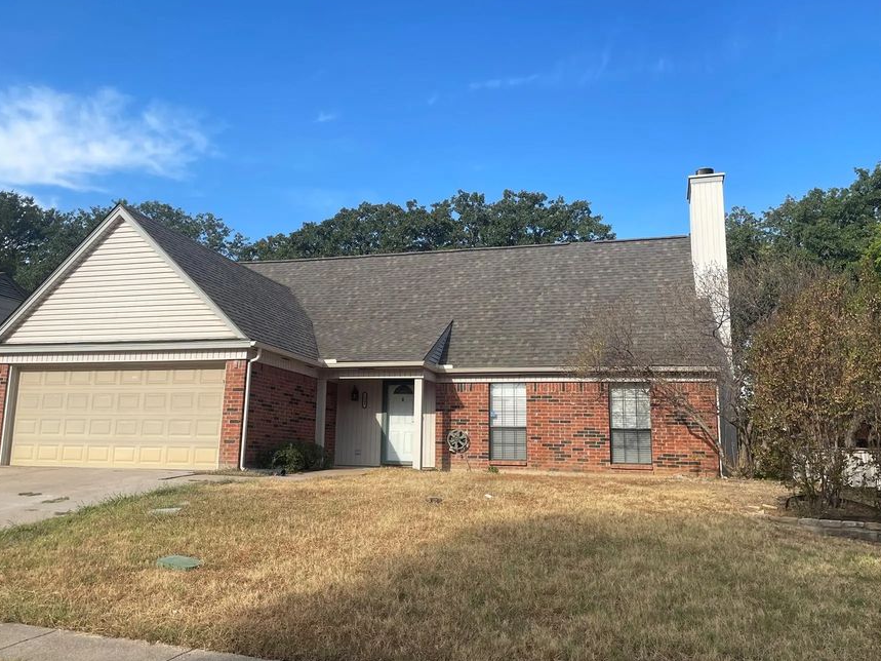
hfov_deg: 58.3
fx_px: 789
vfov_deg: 45.4
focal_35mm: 31
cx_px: 403
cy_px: 319
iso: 32
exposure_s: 1/2304
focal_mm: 4.2
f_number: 1.6
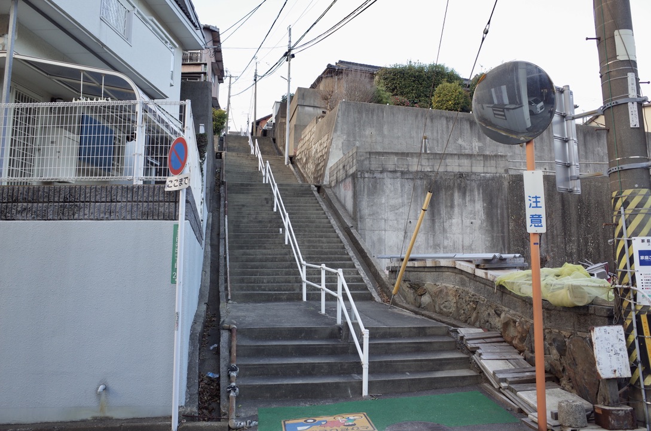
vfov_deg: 46.2
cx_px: 326
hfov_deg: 65.6
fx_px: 505
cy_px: 216
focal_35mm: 28
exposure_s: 1/60
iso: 200
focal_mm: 18.3
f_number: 4
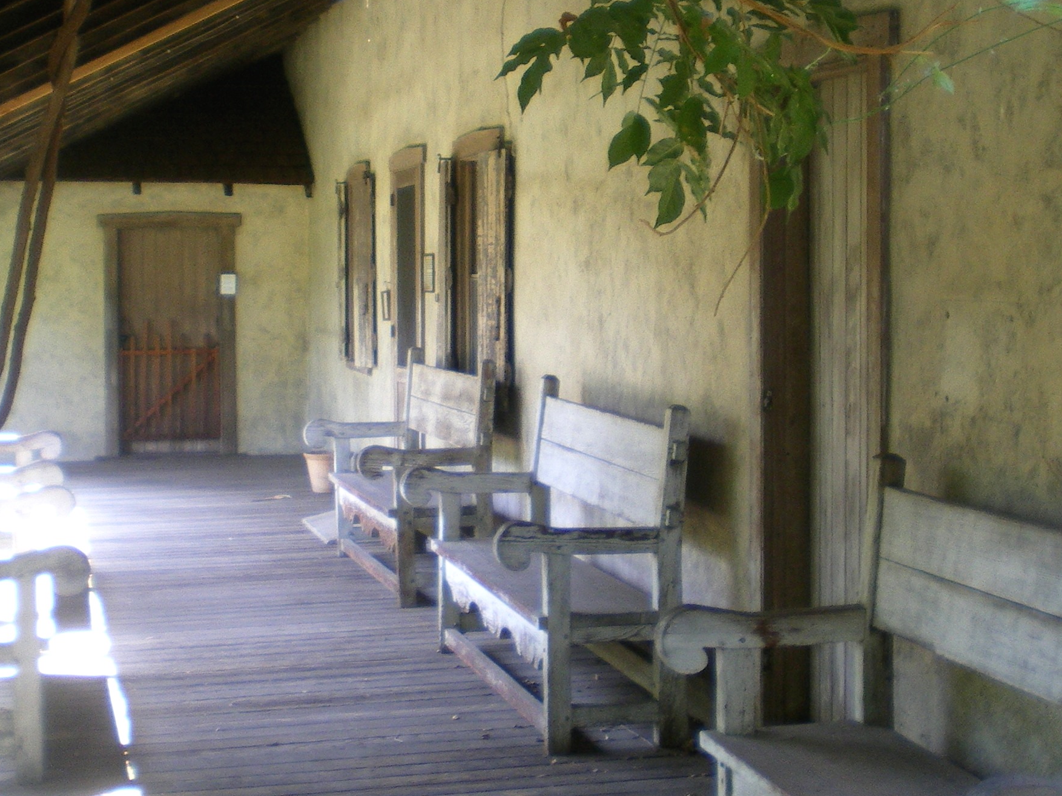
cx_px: 521
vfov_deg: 21.9
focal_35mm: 67
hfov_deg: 29.0
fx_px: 2055
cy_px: 289
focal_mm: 6.3
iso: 100
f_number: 3.1
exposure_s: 1/50
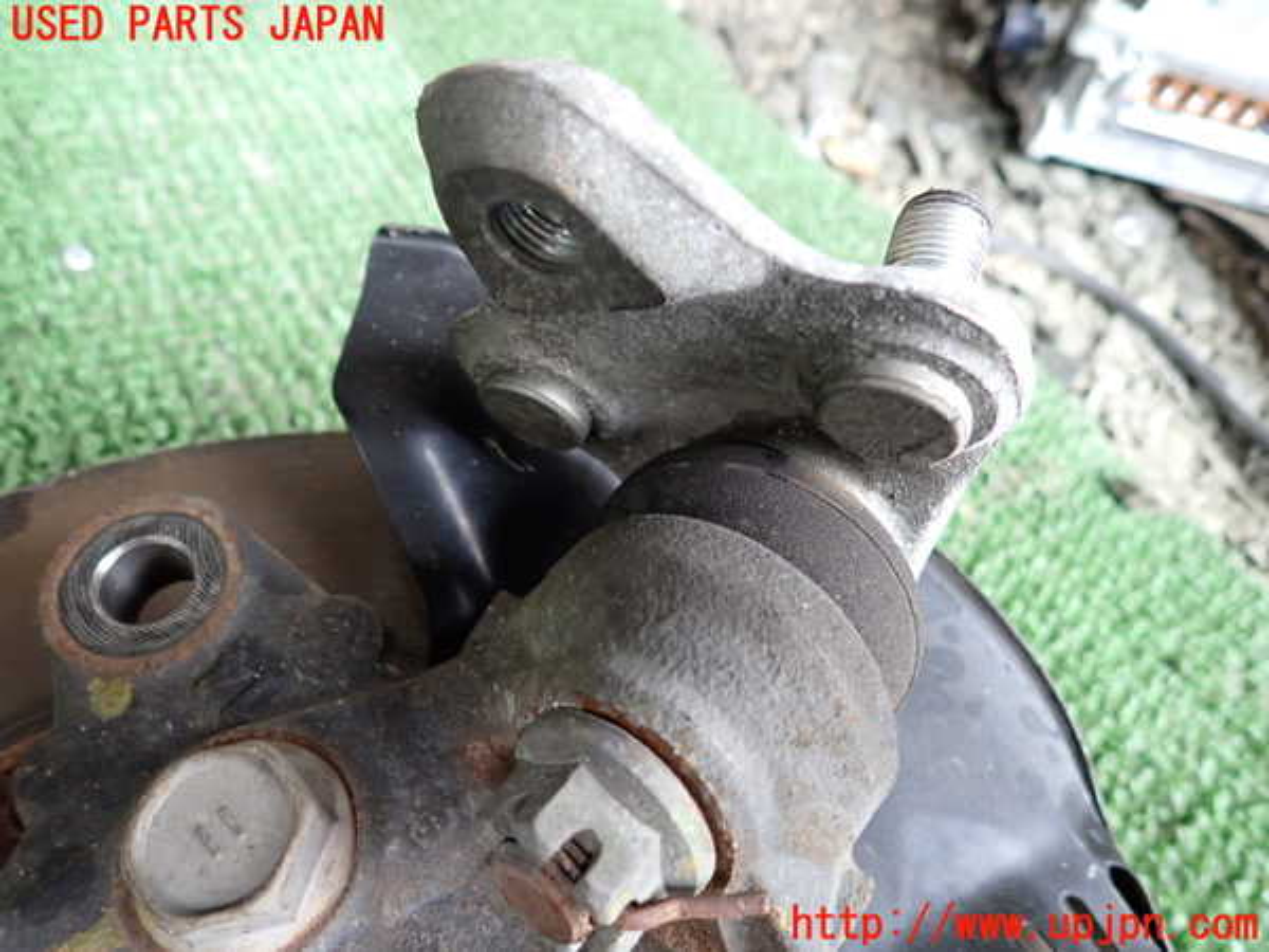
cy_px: 476
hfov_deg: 69.4
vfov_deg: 54.9
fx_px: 916
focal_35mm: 25
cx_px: 634
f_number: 2
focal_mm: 4.5
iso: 320
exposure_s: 1/30
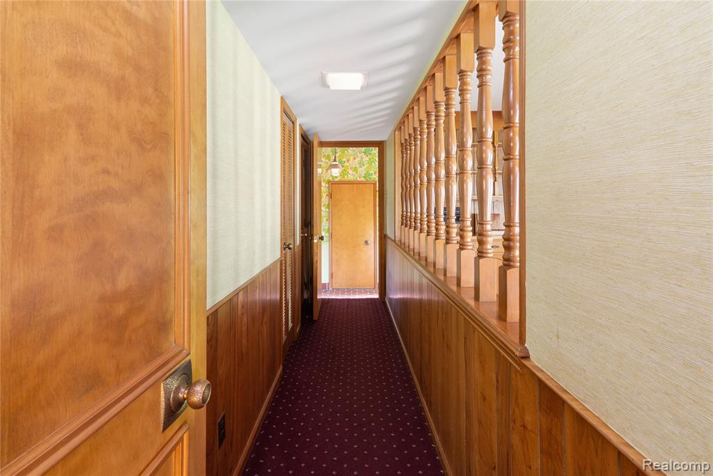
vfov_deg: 70.5
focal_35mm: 17
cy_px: 238
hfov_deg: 93.3
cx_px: 356
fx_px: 337
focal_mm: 17
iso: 320
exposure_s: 13
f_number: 9
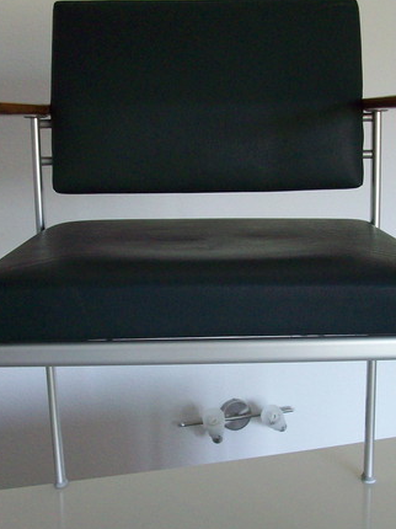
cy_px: 293
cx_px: 199
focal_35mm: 54
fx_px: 824
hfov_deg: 27.0
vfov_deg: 35.5
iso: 160
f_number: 2.8
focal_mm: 5.7
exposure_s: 1/52.1
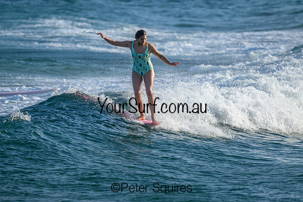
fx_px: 7407
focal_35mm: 880
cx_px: 167
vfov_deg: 1.6
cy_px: 91
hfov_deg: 2.3
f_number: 6.3
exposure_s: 1/2000
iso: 400
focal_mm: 800
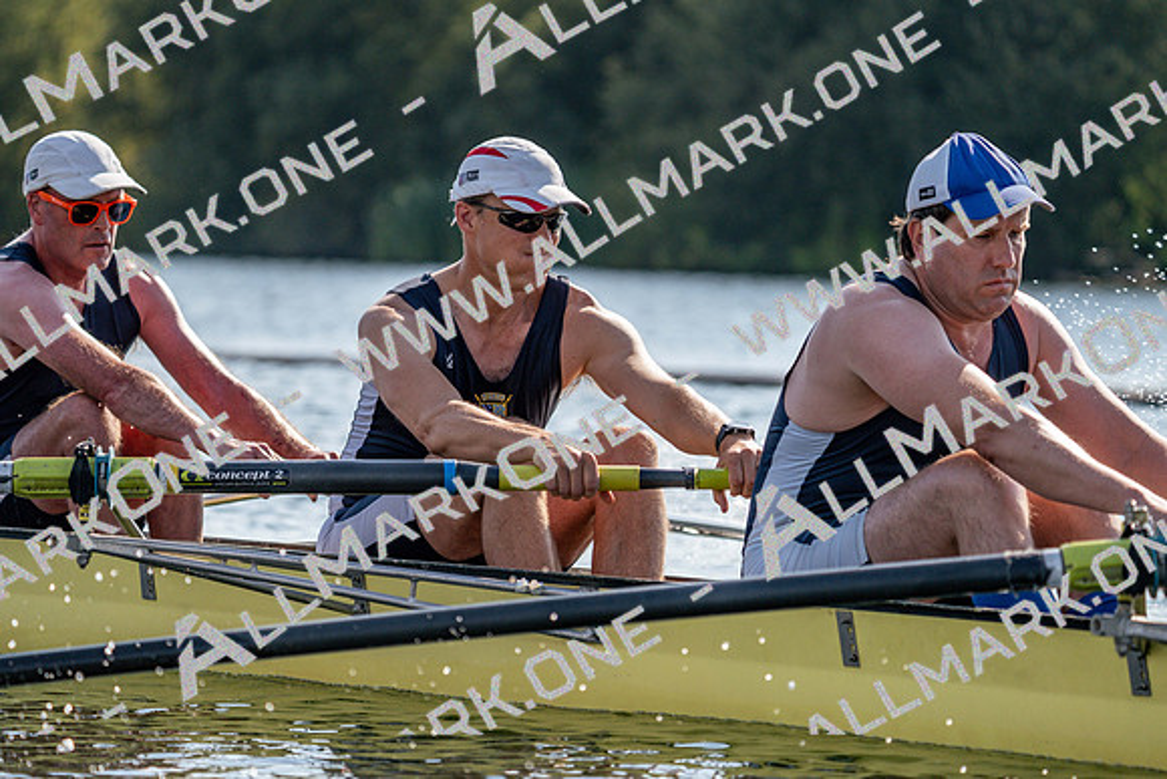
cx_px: 584
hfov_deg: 8.4
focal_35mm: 245
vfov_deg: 5.6
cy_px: 390
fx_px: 7944
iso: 320
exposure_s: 1/1600
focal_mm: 245
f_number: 5.6
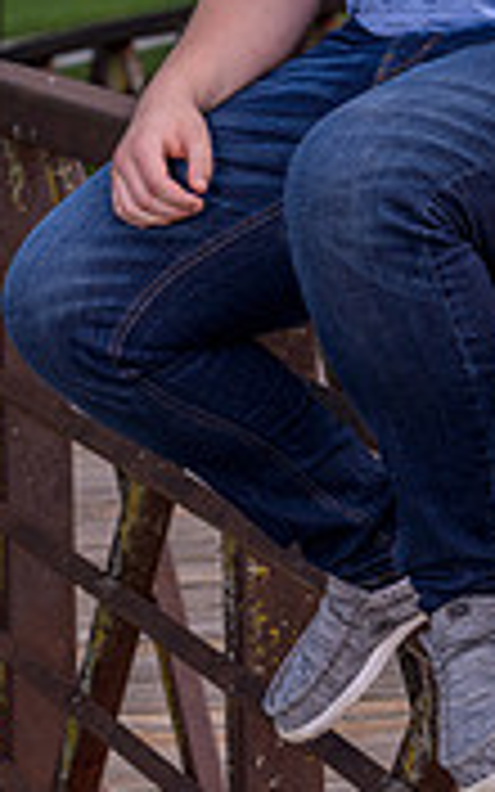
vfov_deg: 10.6
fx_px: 4209
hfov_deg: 6.7
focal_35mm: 195
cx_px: 369
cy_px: -18
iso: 160
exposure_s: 1/160
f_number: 5
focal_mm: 75
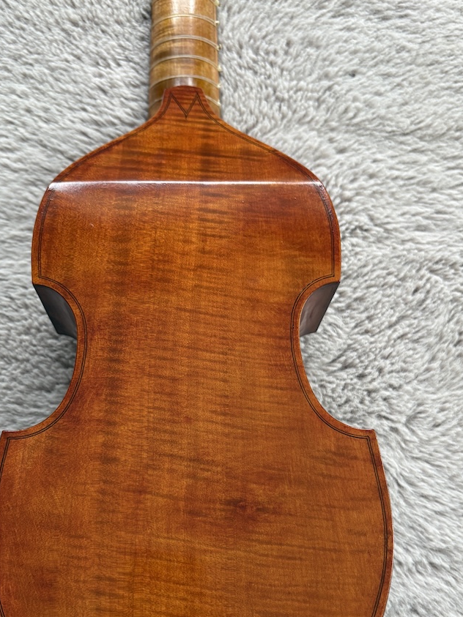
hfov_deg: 38.5
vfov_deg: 49.6
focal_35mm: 37
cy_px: 389
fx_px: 660
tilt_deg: -81.0
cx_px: 191
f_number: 1.6
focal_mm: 5.96
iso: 125
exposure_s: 1/93
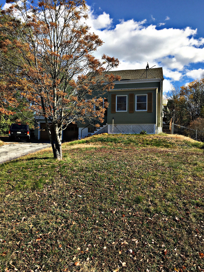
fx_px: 228
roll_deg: -0.8
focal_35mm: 29
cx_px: 102
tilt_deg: +3.0
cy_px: 136
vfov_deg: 61.7
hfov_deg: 48.2
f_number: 2.2
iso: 25
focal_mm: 4.15
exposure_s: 1/1350
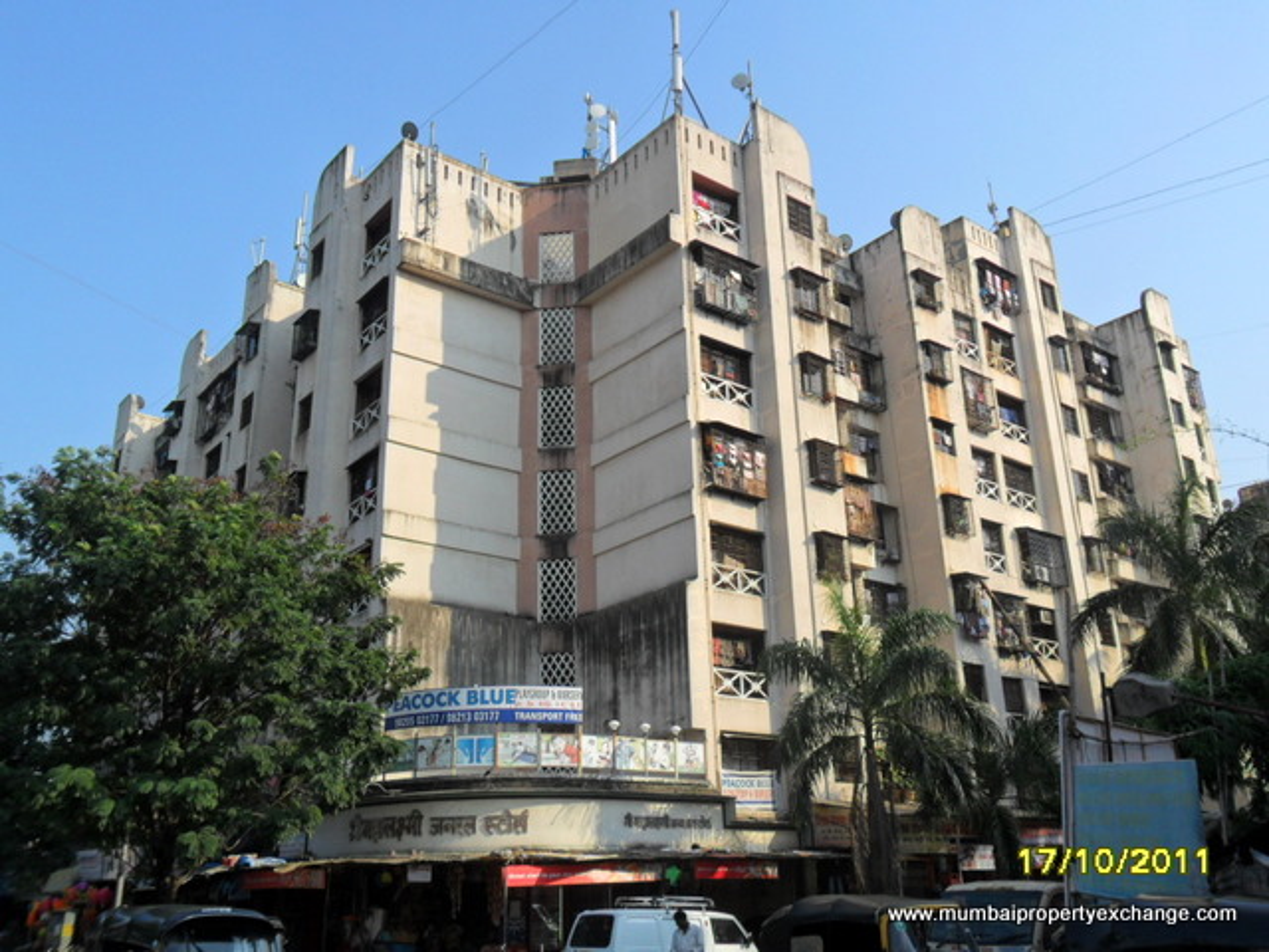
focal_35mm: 32
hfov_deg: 56.8
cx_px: 634
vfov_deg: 44.2
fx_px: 1173
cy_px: 476
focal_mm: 5.7
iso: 100
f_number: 3.7
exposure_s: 1/750
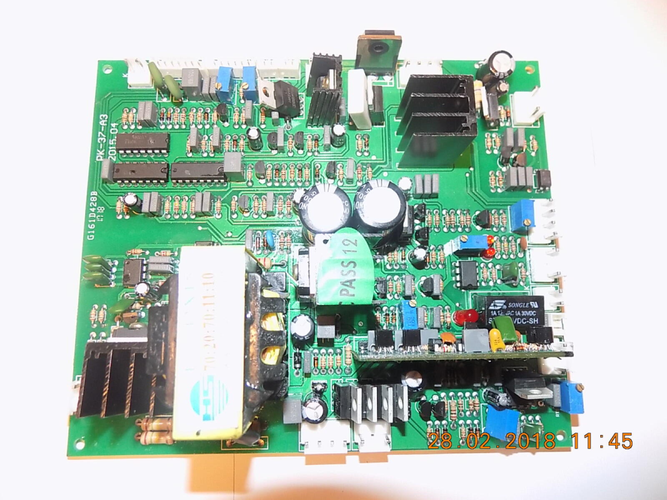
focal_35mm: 23
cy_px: 250
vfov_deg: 58.9
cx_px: 334
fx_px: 443
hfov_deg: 73.9
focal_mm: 4
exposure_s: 1/20
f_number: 3.1
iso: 400
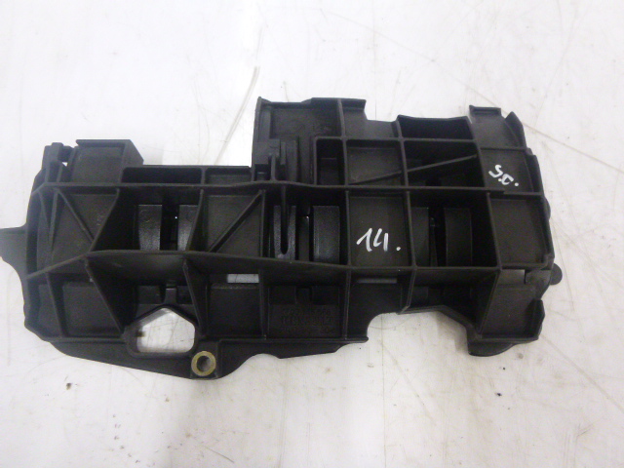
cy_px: 234
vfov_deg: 54.9
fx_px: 451
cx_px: 312
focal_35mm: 25
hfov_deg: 69.4
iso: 500
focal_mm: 4.5
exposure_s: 1/8
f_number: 3.9
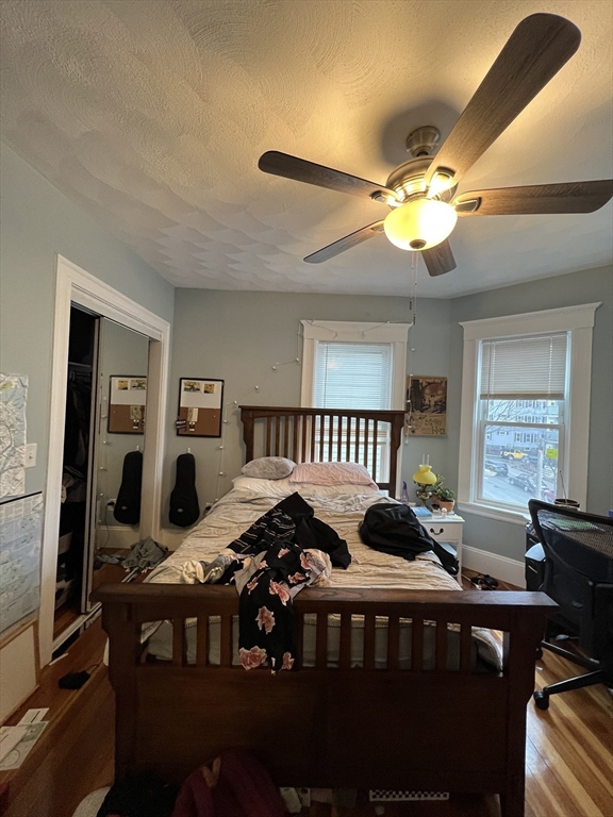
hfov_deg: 89.9
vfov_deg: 106.2
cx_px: 306
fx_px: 307
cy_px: 408
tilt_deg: +0.8
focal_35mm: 13
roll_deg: -2.6
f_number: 1.8
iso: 250
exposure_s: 1/60
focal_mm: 1.57
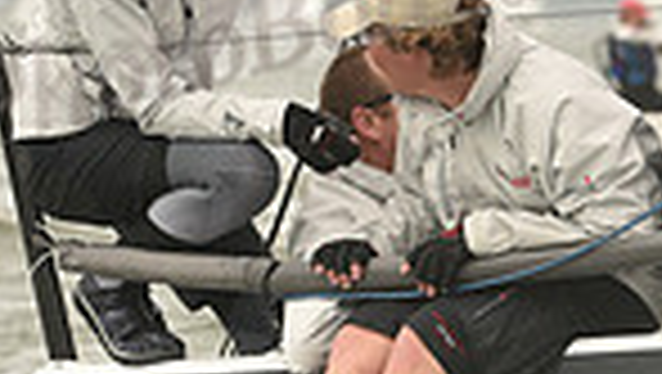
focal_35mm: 826
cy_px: 205
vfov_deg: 1.5
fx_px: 14512
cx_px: 833
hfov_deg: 2.6
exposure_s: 1/1000
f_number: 7.1
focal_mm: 200
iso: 400
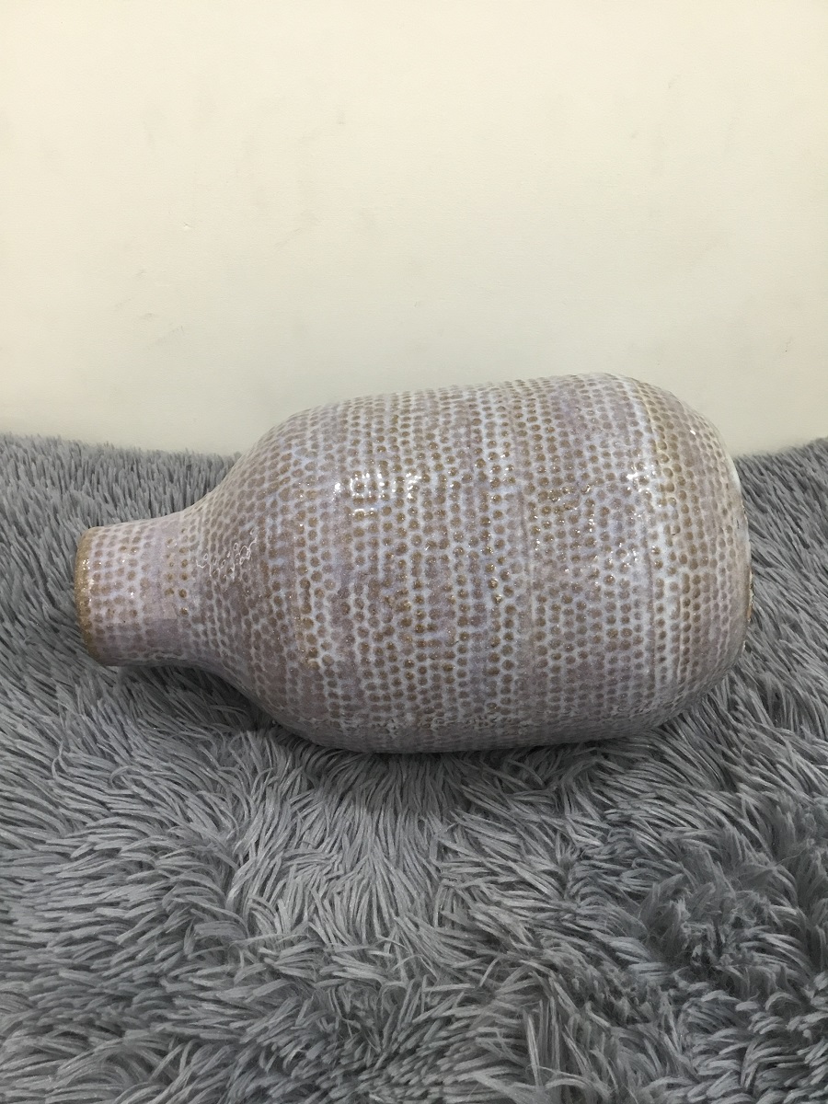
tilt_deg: -37.5
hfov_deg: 45.4
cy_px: 552
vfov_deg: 58.4
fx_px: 989
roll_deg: +0.8
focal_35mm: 31
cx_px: 414
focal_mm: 3.3
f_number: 2.4
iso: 100
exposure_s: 1/33
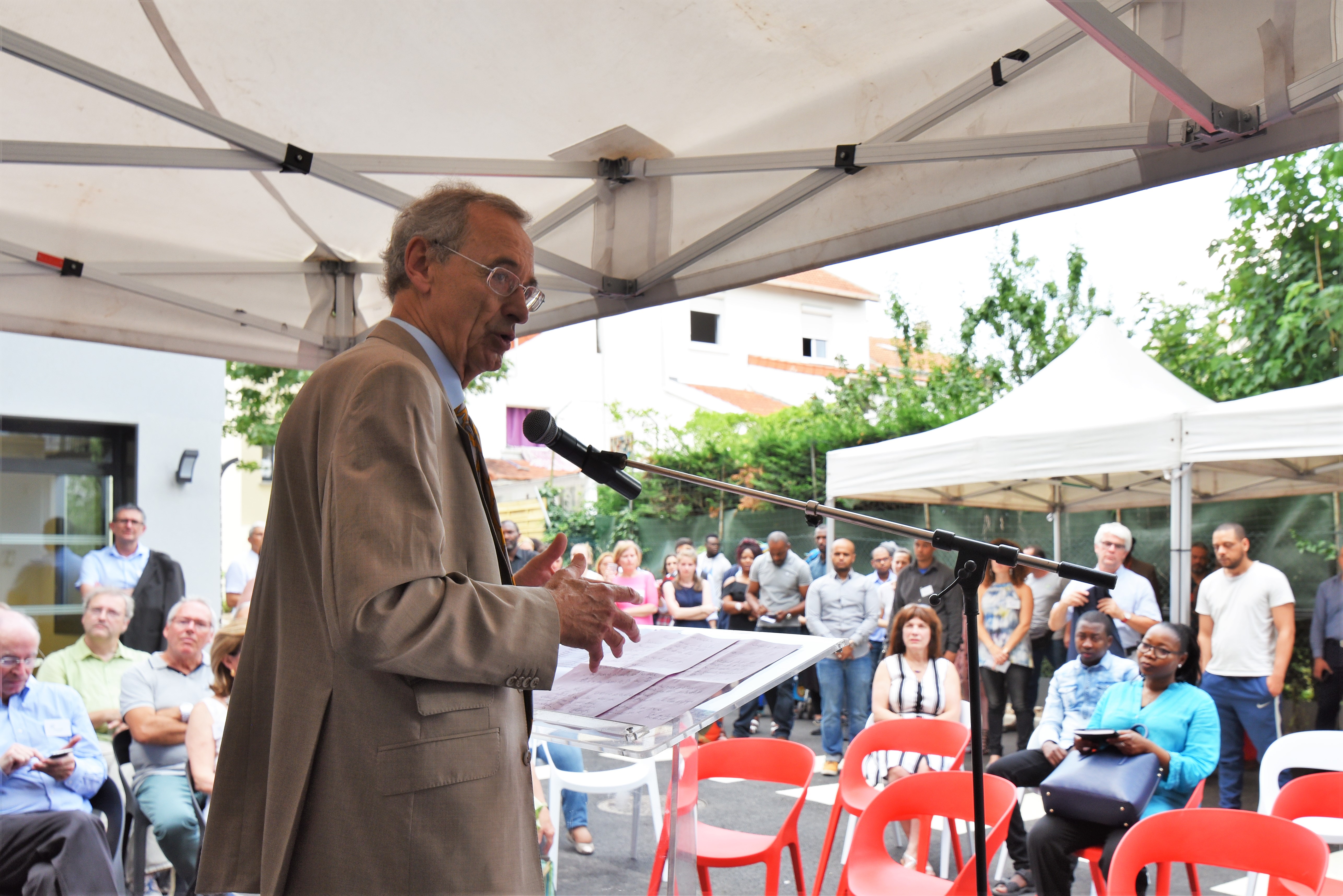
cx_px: 672
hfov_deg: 61.9
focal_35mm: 30
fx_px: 1120
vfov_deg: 43.6
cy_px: 448
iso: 400
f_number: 8
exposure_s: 1/250
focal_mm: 30
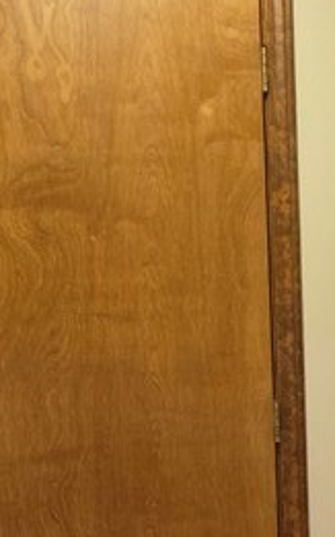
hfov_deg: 23.4
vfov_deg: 37.3
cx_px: 292
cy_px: 339
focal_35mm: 54
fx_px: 789
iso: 320
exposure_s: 1/60
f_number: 1.9
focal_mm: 2.2
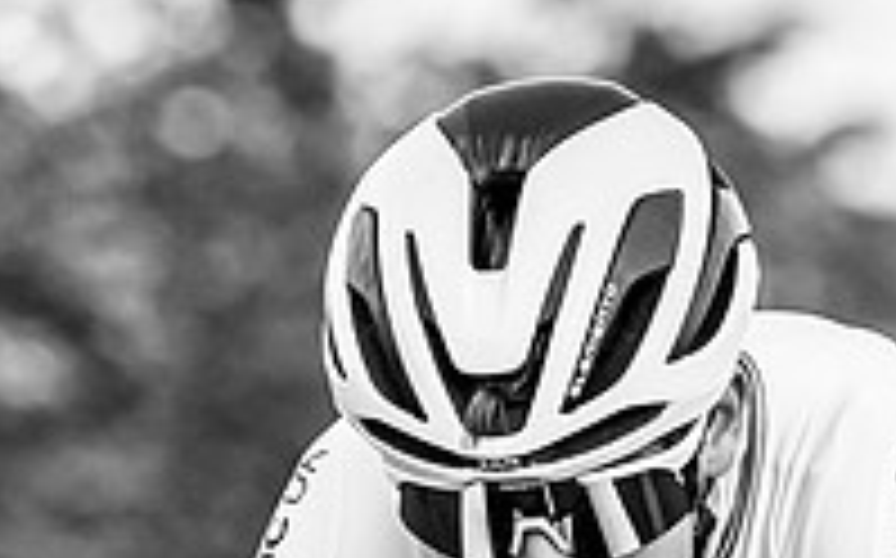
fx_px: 29497
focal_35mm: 1209
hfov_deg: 1.7
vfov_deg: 1.1
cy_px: 470
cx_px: 624
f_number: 4
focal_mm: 180
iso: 320
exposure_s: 1/1000
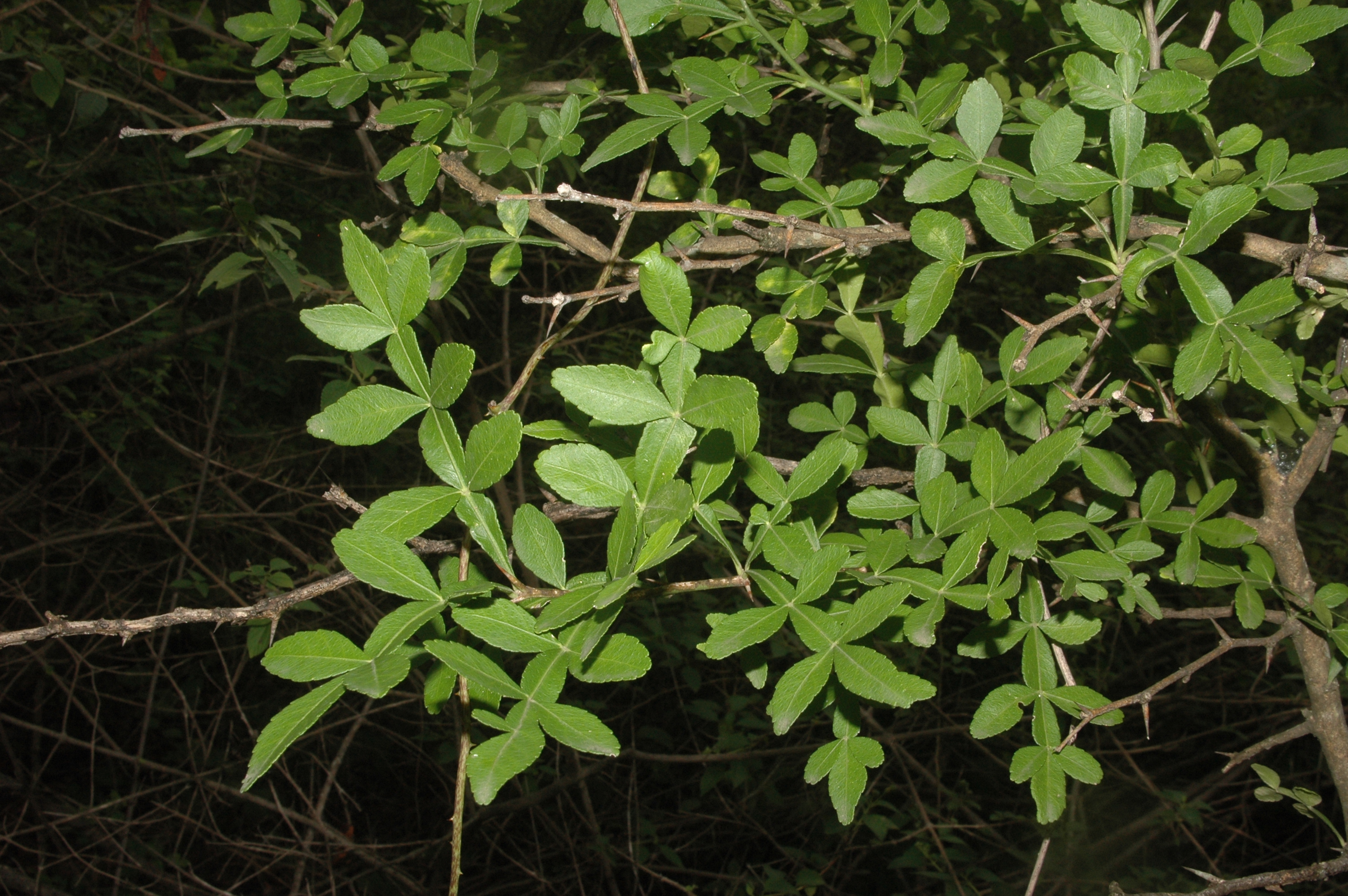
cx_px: 674
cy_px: 448
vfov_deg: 31.8
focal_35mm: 42
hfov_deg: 46.4
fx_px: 1571
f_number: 20
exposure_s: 1/200
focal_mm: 28
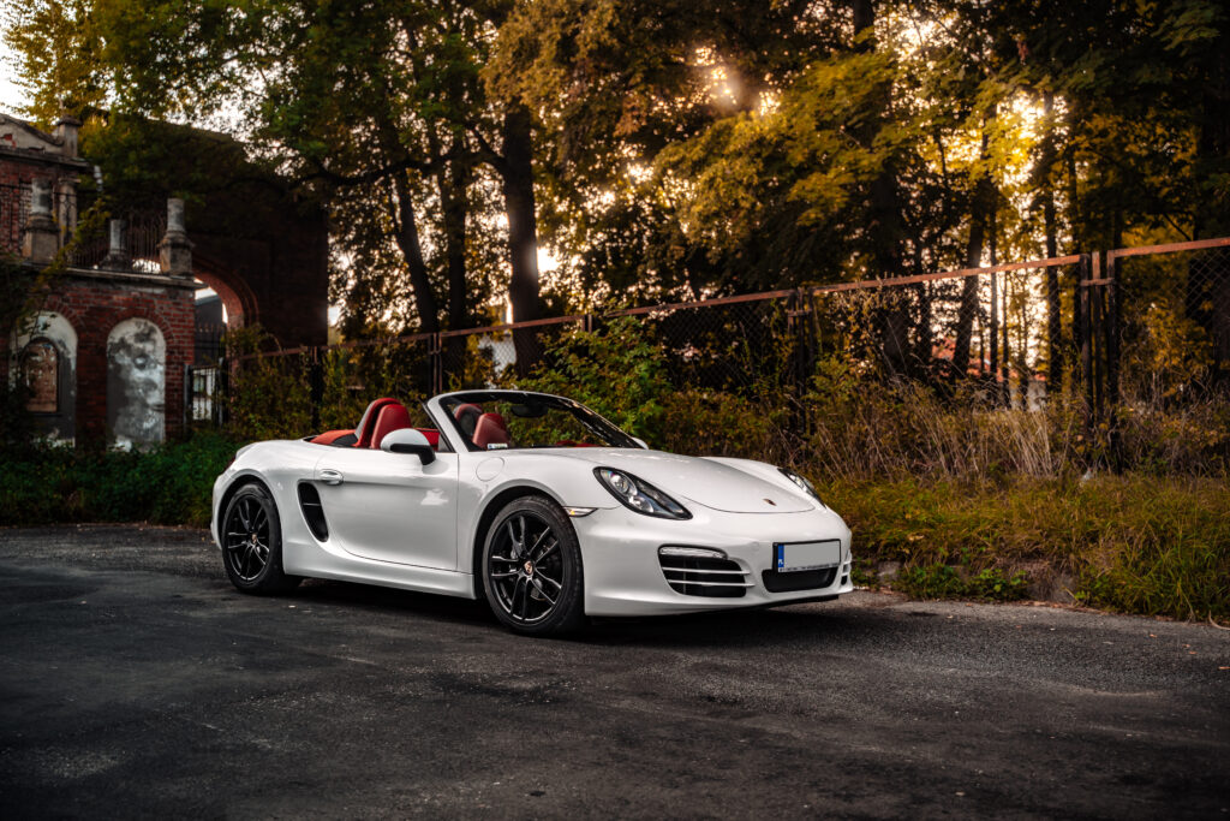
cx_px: 615
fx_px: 1196
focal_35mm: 35
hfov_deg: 54.4
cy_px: 410
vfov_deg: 37.9
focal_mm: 35
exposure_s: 1/400
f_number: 2.8
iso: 100
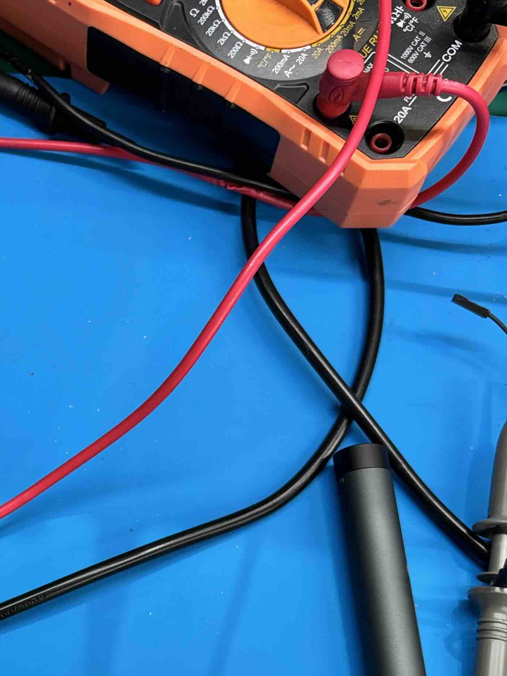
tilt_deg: -70.0
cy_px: 512
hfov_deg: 24.4
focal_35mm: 57
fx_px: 1113
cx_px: -10
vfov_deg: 33.1
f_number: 1.6
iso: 160
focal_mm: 5.96
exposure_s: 1/50
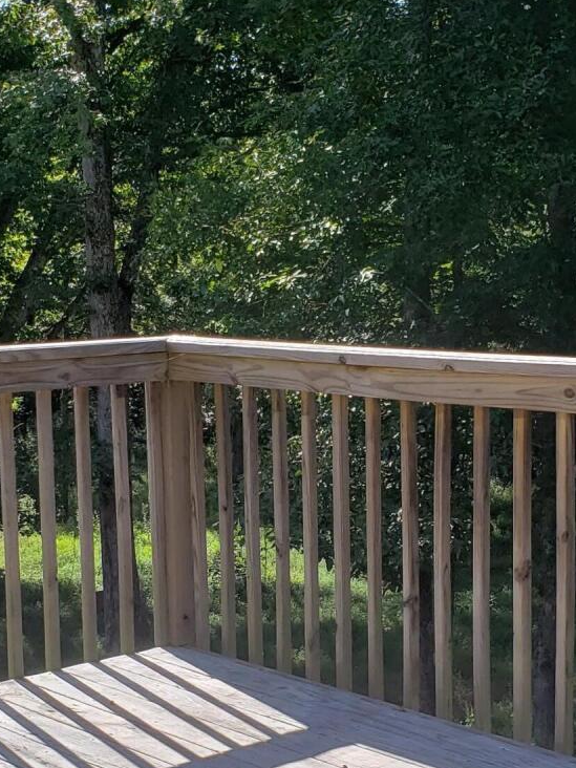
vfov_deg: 27.2
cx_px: 310
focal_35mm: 71
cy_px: 507
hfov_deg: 20.7
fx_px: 1575
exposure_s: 1/1517
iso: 50
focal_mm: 4.3
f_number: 2.4
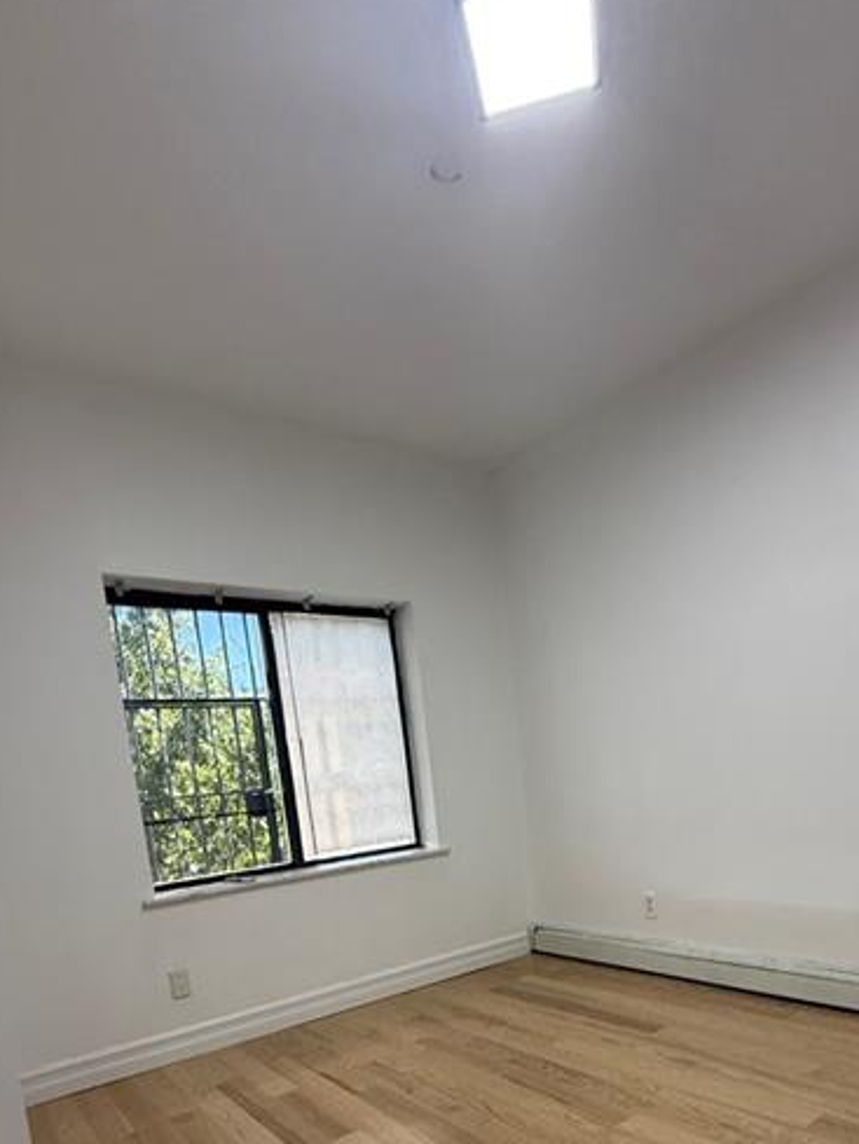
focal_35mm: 22
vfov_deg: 70.3
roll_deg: +4.8
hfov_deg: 60.9
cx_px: 489
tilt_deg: -8.8
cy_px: 882
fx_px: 728
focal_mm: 2.22
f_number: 2.2
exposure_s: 1/99
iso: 200
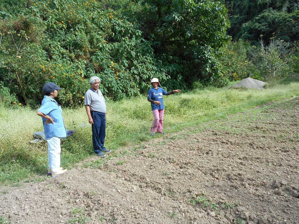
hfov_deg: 67.3
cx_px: 150
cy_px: 112
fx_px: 225
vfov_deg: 53.1
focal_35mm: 26
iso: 80
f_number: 3.2
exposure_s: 1/400
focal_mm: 4.6
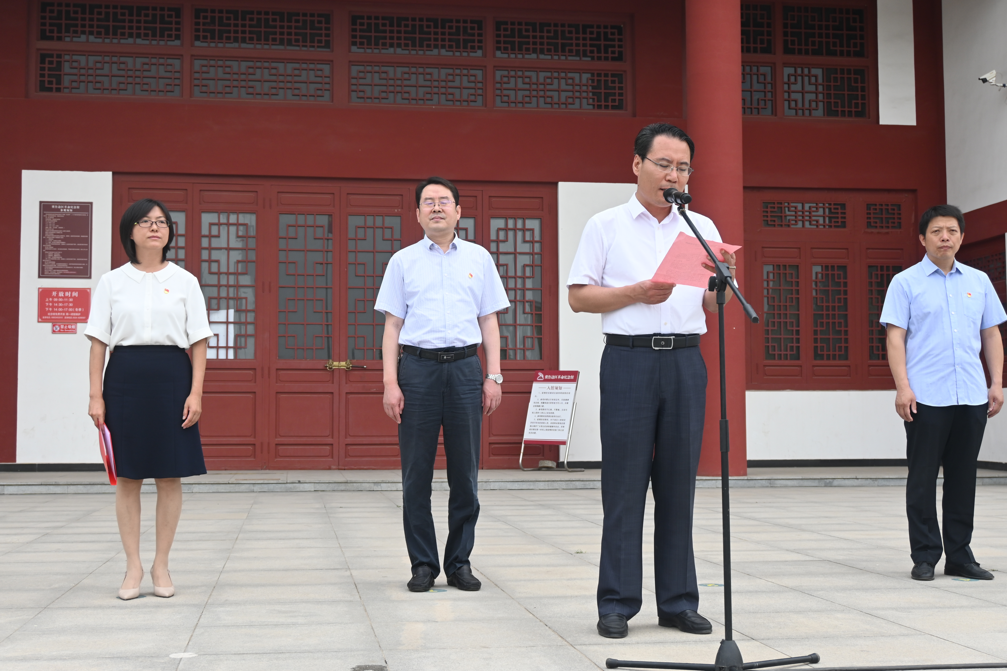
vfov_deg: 28.5
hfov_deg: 41.7
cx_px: 504
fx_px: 1322
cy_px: 336
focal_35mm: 47
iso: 200
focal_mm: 31.5
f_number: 5.6
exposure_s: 1/250
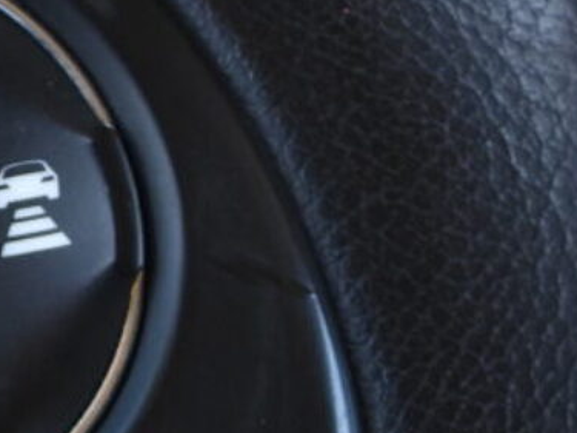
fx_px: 3349
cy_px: 270
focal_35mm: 201
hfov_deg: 9.7
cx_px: -189
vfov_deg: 7.4
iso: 100
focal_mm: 8.5
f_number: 3.2
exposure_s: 1/50
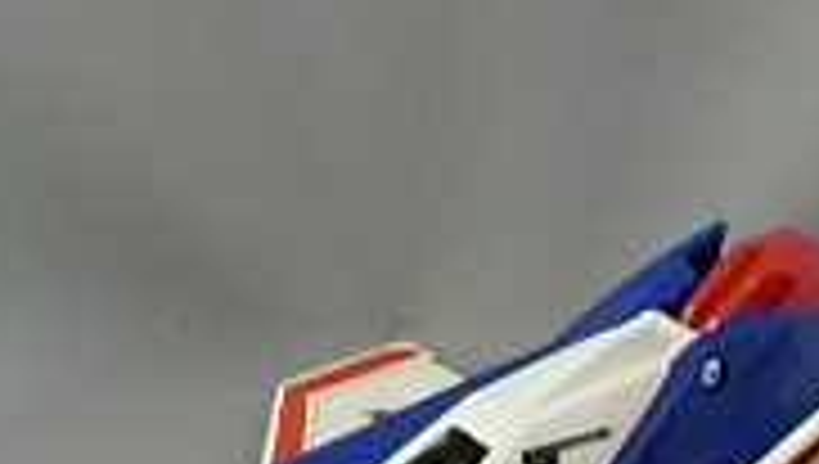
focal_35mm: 130
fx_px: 2827
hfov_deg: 16.1
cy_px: 1063
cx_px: -27
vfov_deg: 8.6
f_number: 3.5
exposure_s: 1/8
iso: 200
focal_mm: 6.17
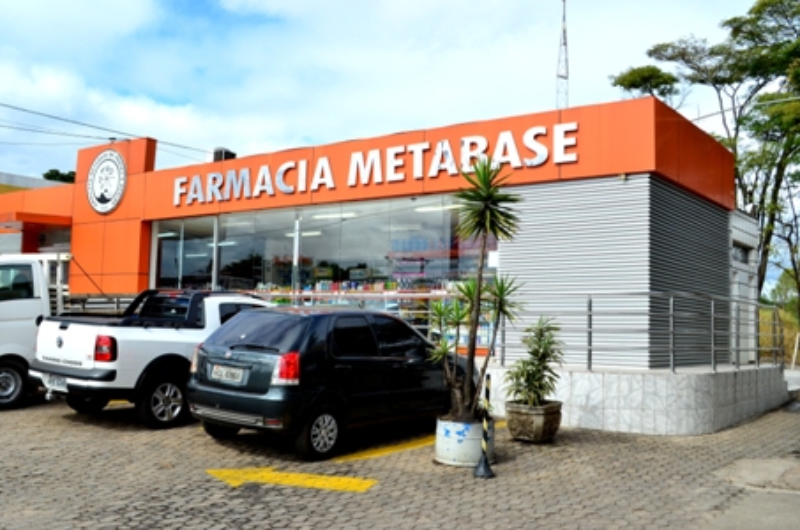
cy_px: 265
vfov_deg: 36.7
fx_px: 798
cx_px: 400
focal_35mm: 36
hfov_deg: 53.2
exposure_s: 1/400
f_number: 10
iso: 250
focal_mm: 24
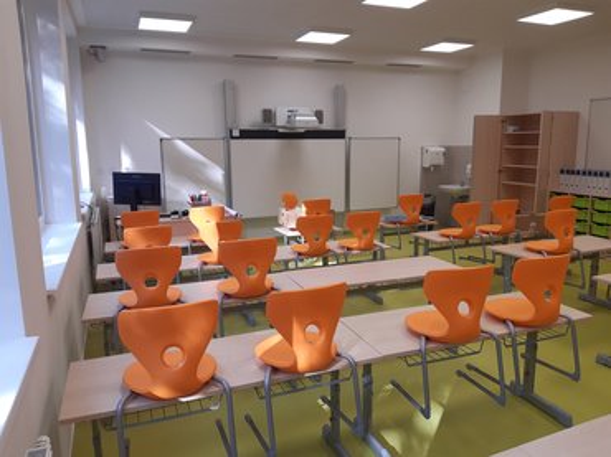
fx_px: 459
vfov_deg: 53.0
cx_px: 306
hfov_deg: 67.3
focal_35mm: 26
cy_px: 228
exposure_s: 1/100
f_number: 1.7
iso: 50
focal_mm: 3.92
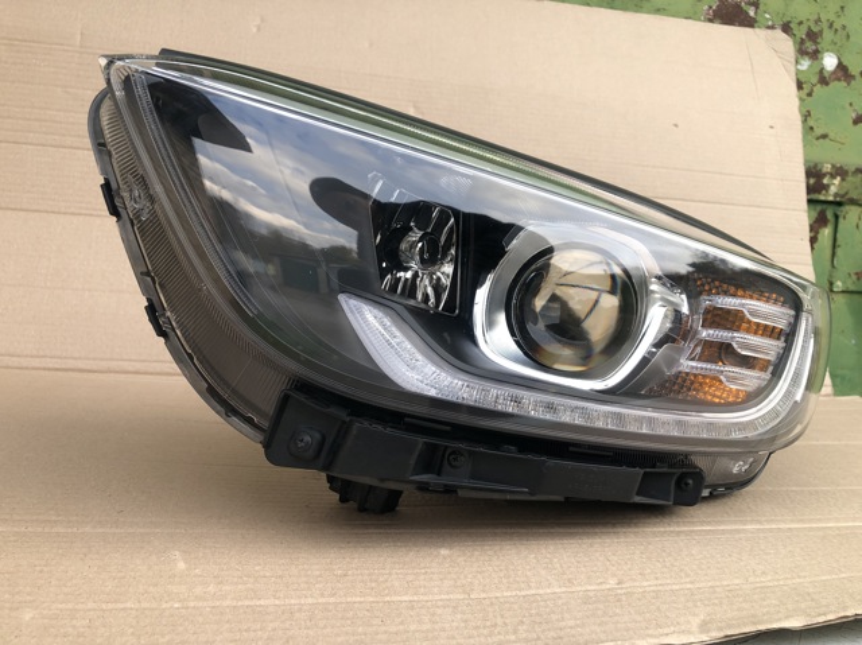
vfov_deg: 49.7
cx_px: 431
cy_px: 322
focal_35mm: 28
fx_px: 697
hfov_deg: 63.5
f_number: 1.8
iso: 25
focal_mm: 3.99
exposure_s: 1/120
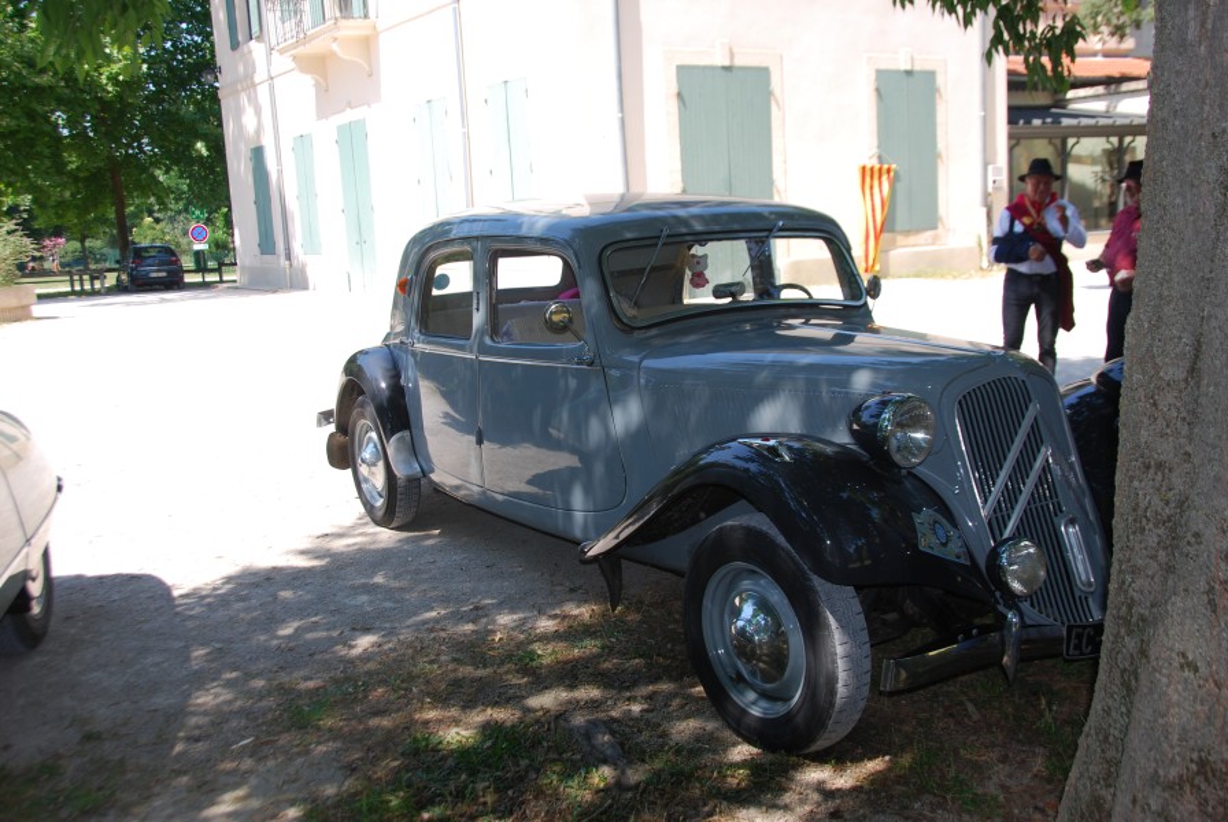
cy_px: 411
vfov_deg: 37.0
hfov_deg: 53.1
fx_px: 1230
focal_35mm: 36
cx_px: 614
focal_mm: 24
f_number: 5.6
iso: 100
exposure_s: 1/200
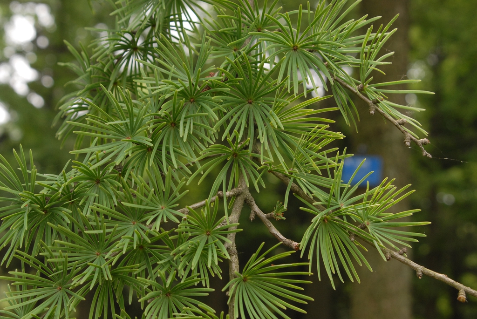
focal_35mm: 63
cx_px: 238
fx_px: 836
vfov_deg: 21.6
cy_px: 160
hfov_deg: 31.9
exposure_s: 1/160
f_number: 6.3
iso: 400
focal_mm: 42
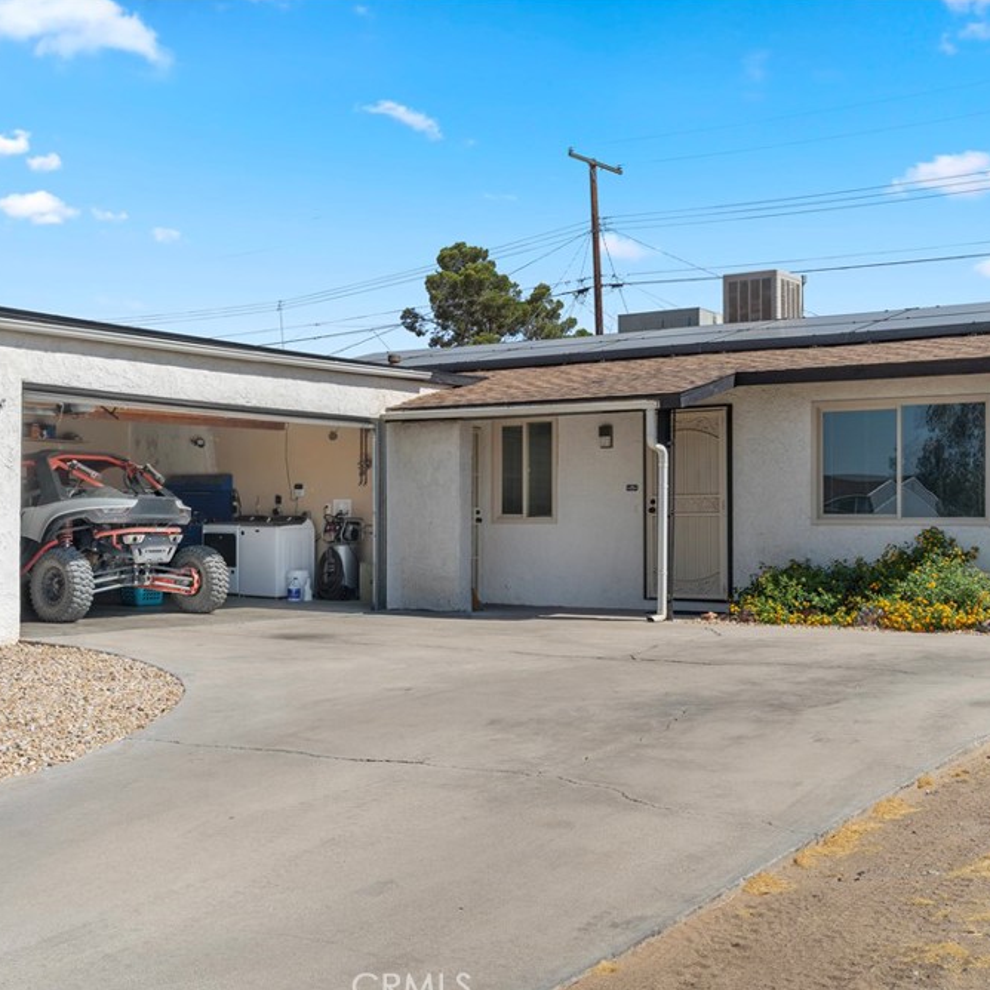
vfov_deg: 39.2
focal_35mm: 43
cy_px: 502
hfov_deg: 39.2
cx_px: 511
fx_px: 1391
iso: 320
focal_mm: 33
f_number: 9
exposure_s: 1/50
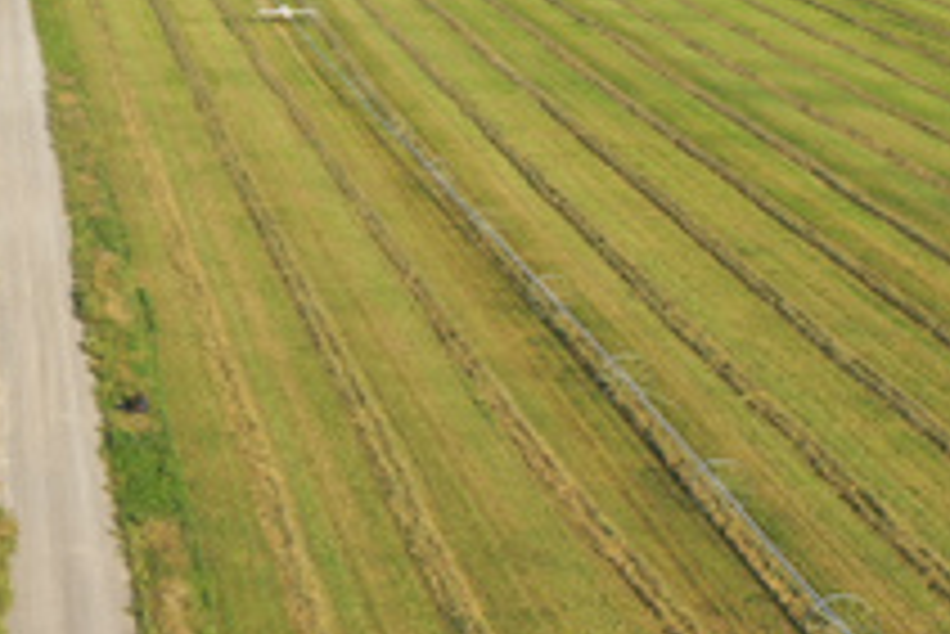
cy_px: 214
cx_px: -410
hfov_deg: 20.9
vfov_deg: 16.1
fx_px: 2245
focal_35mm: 85
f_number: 5.6
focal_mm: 10.26
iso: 100
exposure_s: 1/320
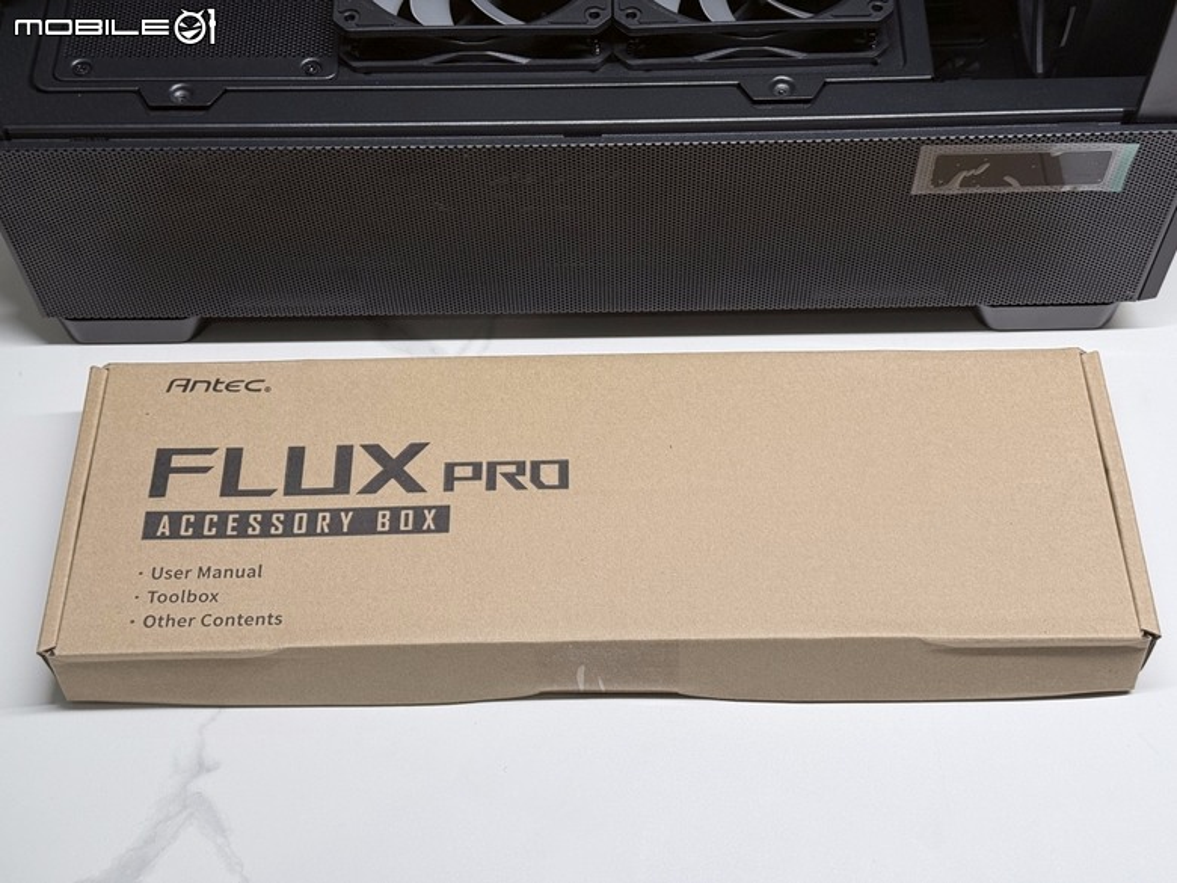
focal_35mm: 48
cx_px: 588
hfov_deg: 39.7
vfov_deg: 30.3
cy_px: 442
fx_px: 1632
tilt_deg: -56.9
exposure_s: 1/120
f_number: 1.78
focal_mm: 6.76
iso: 80
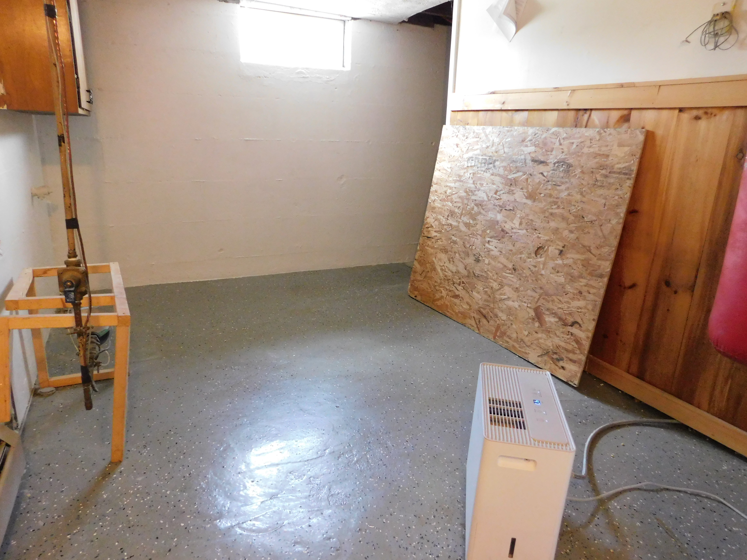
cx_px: 374
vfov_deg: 56.8
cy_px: 280
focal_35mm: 24
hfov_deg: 71.6
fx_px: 518
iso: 800
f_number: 3
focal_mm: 4.1
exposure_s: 1/20
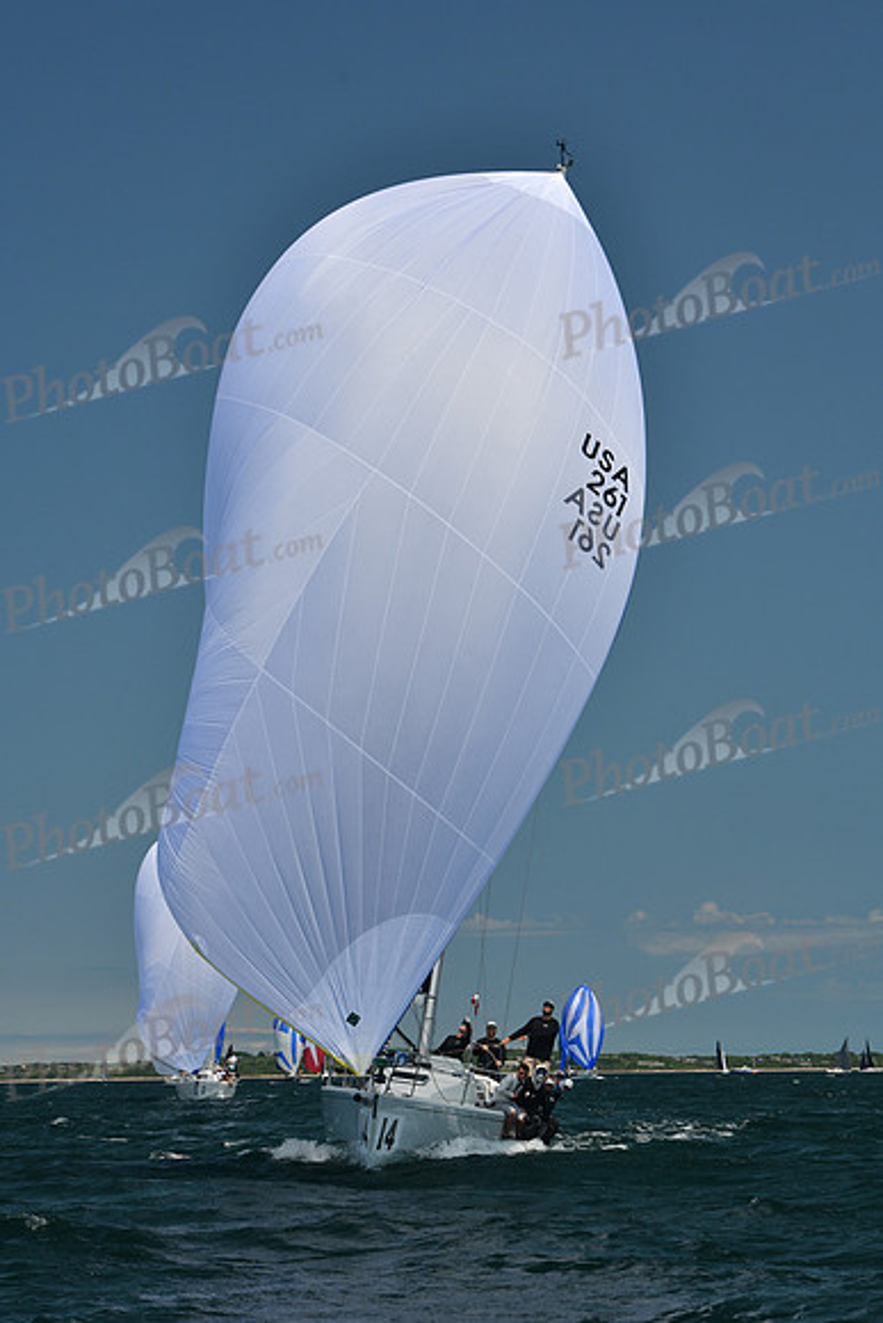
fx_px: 3383
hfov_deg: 14.9
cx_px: 442
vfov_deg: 22.1
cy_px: 662
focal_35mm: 92
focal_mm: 92
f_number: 8
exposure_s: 1/640
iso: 320
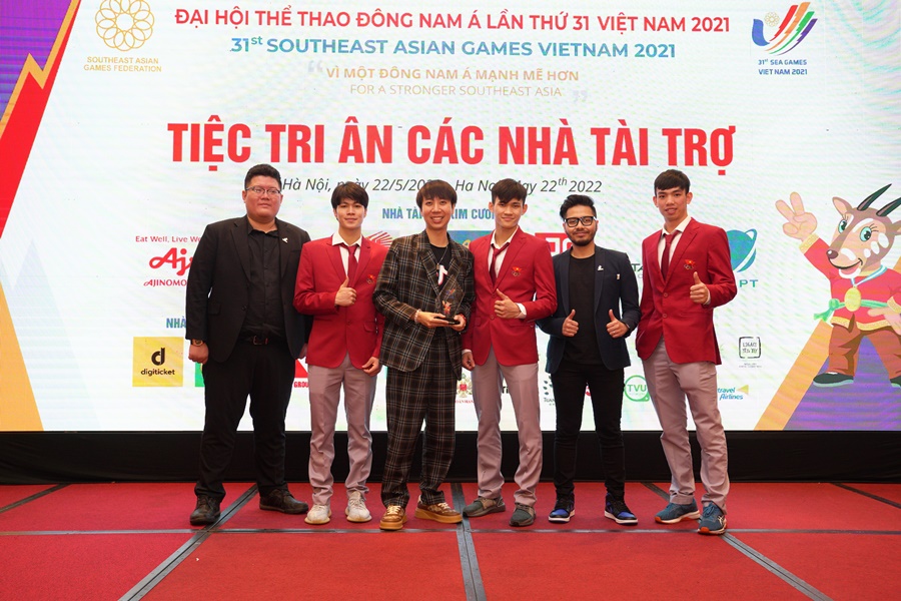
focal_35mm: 34
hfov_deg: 55.8
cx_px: 450
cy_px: 300
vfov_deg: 38.9
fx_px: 851
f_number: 4
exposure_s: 1/160
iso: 1000
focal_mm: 34
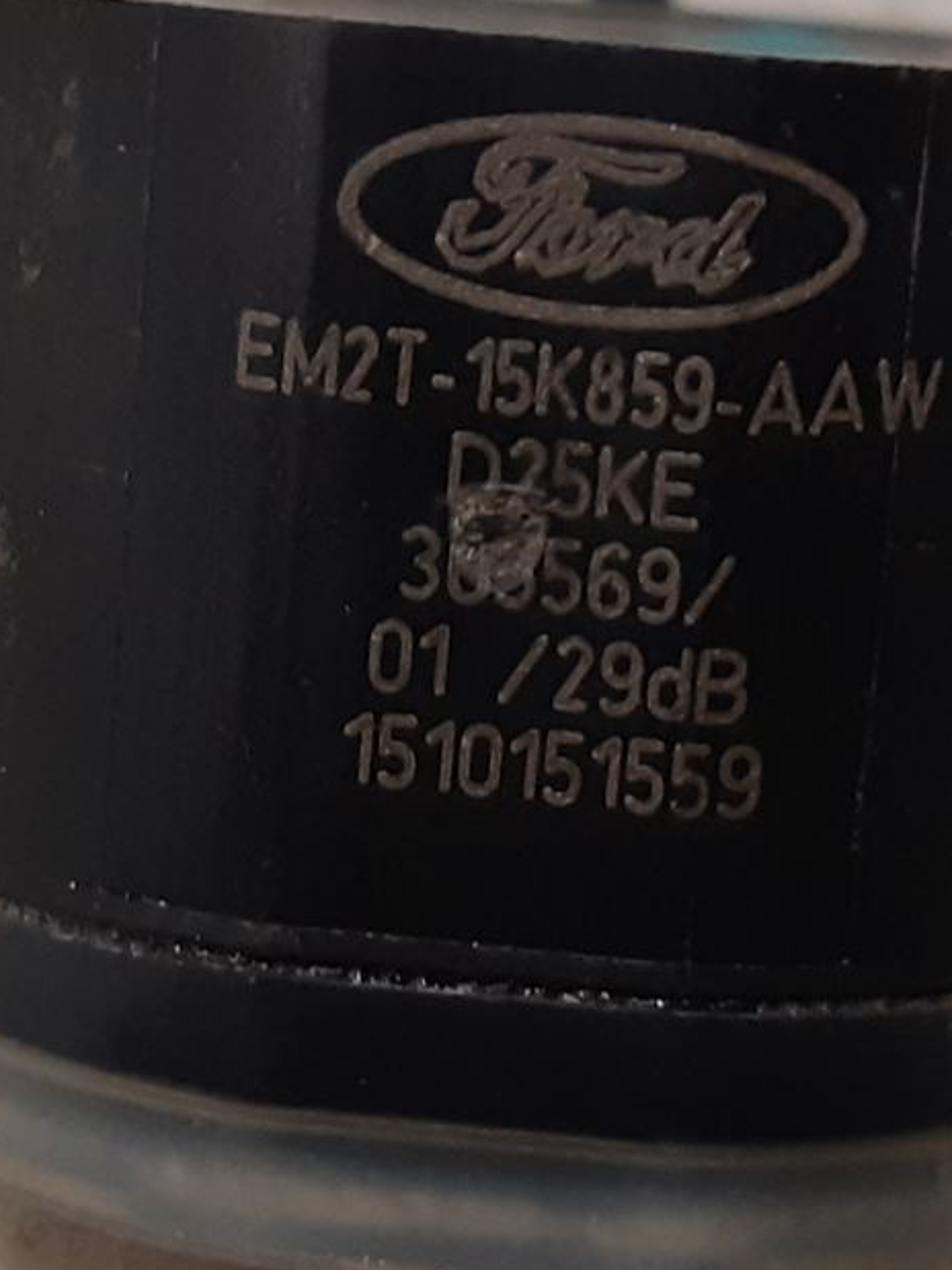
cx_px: 435
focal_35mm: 86
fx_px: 3155
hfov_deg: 17.2
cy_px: 583
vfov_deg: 22.8
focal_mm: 3.93
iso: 160
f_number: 1.7
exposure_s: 1/50
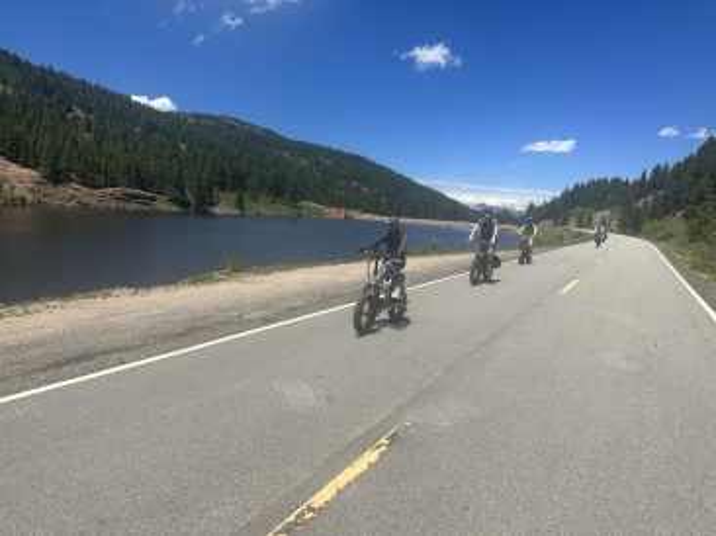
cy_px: 268
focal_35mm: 24
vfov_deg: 56.8
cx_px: 358
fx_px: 496
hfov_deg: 71.6
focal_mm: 6.86
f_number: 1.78
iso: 80
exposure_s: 1/5000
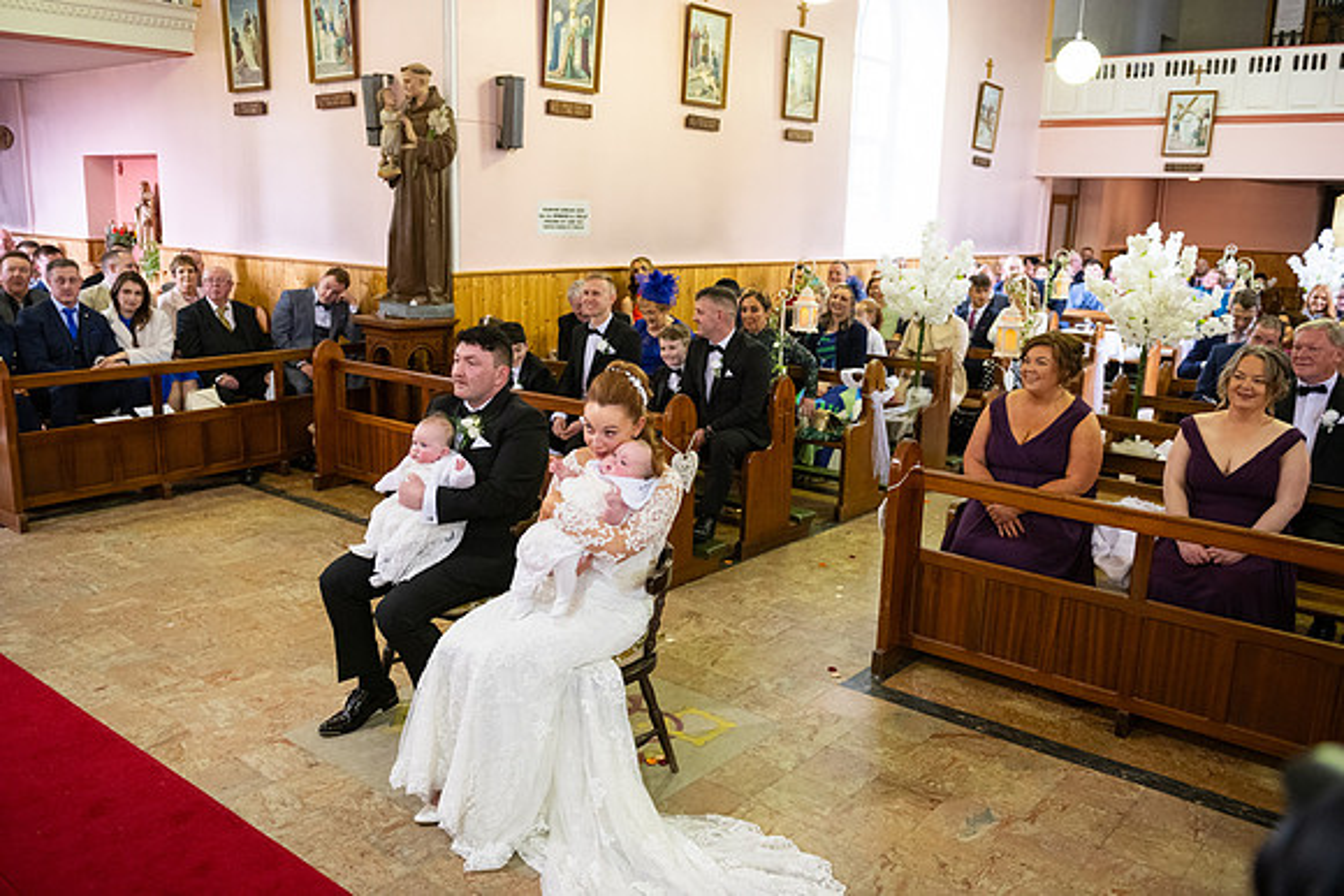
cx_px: 672
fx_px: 1158
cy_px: 448
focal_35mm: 31
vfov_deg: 42.3
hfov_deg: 60.3
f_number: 3.5
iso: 1250
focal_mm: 31
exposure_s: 1/160
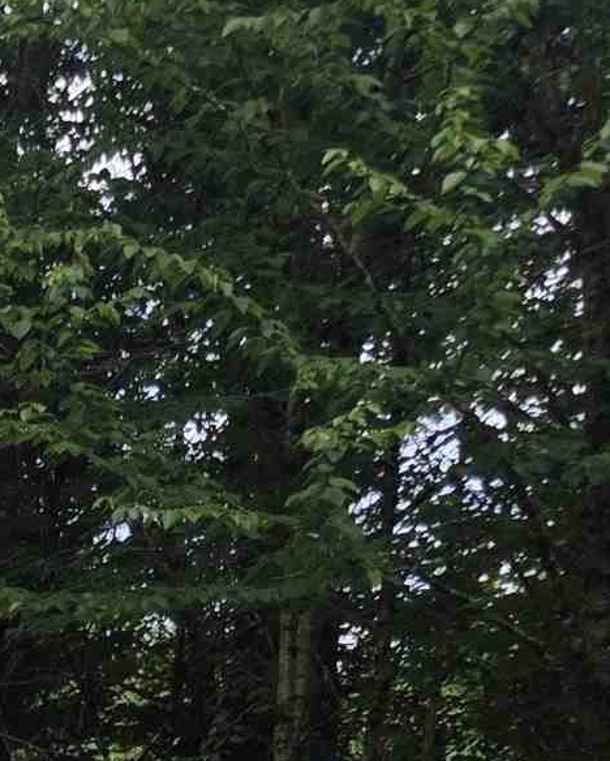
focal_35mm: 118
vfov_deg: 14.6
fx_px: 2660
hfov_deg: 10.2
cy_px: 1298
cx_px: -1129
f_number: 1.7
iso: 80
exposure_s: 1/2905
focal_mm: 6.3
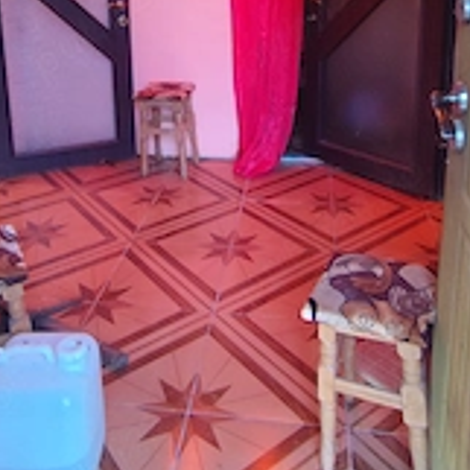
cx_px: 228
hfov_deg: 47.2
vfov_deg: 43.5
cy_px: 54
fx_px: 538
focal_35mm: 35
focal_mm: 1.65
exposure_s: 1/50
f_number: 2.2
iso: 320
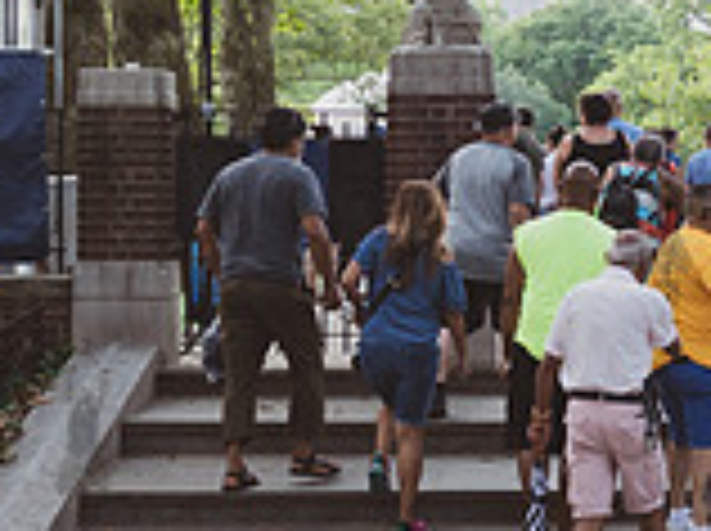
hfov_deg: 15.2
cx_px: 662
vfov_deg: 11.5
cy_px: 196
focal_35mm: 128
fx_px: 2625
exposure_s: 1/250
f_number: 4.5
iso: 250
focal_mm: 35
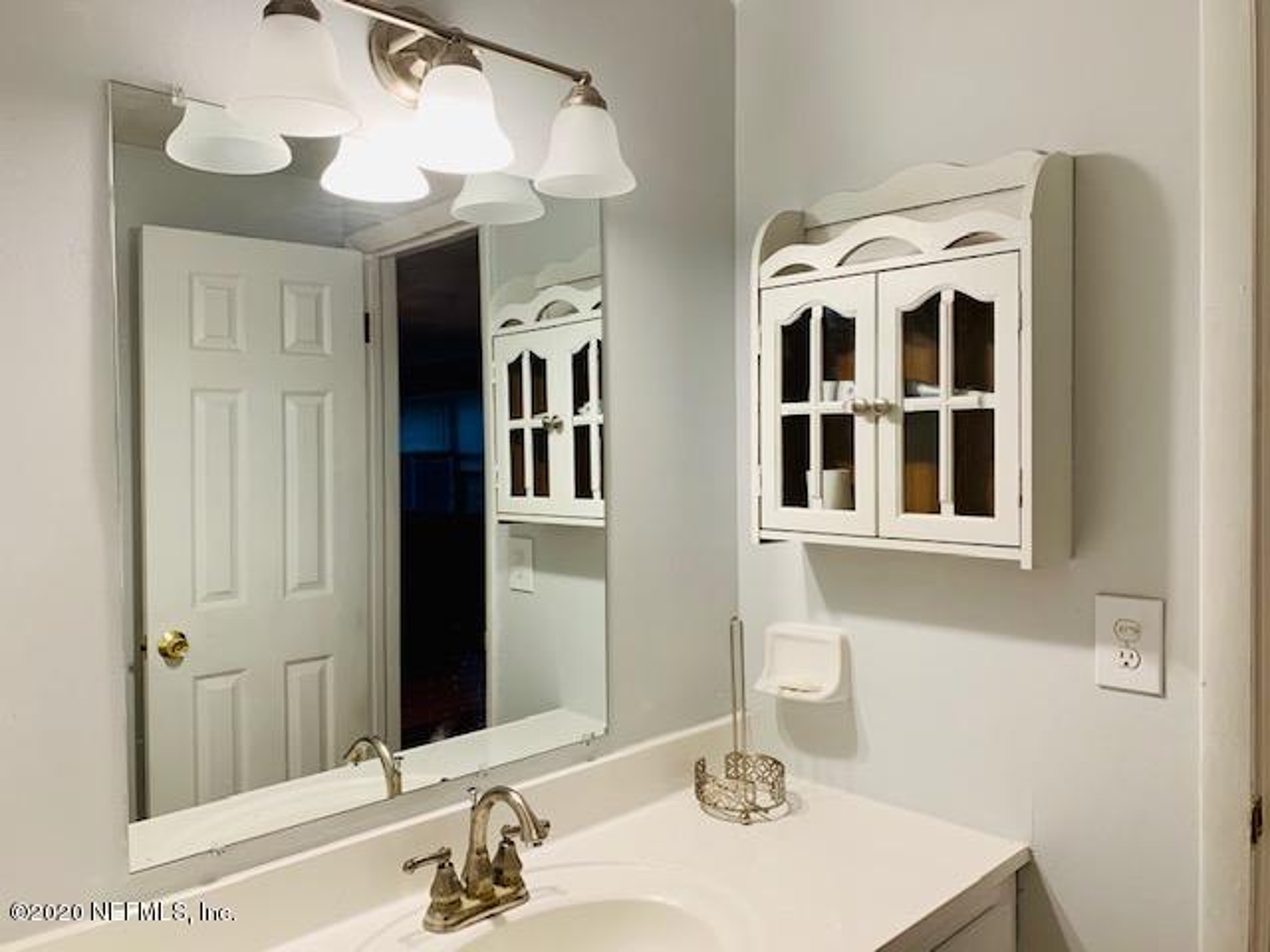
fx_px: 954
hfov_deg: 67.3
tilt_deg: -2.0
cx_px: 635
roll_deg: +0.0
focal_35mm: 26
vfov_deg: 53.1
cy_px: 476
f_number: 1.8
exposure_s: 1/60
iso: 125
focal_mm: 4.25
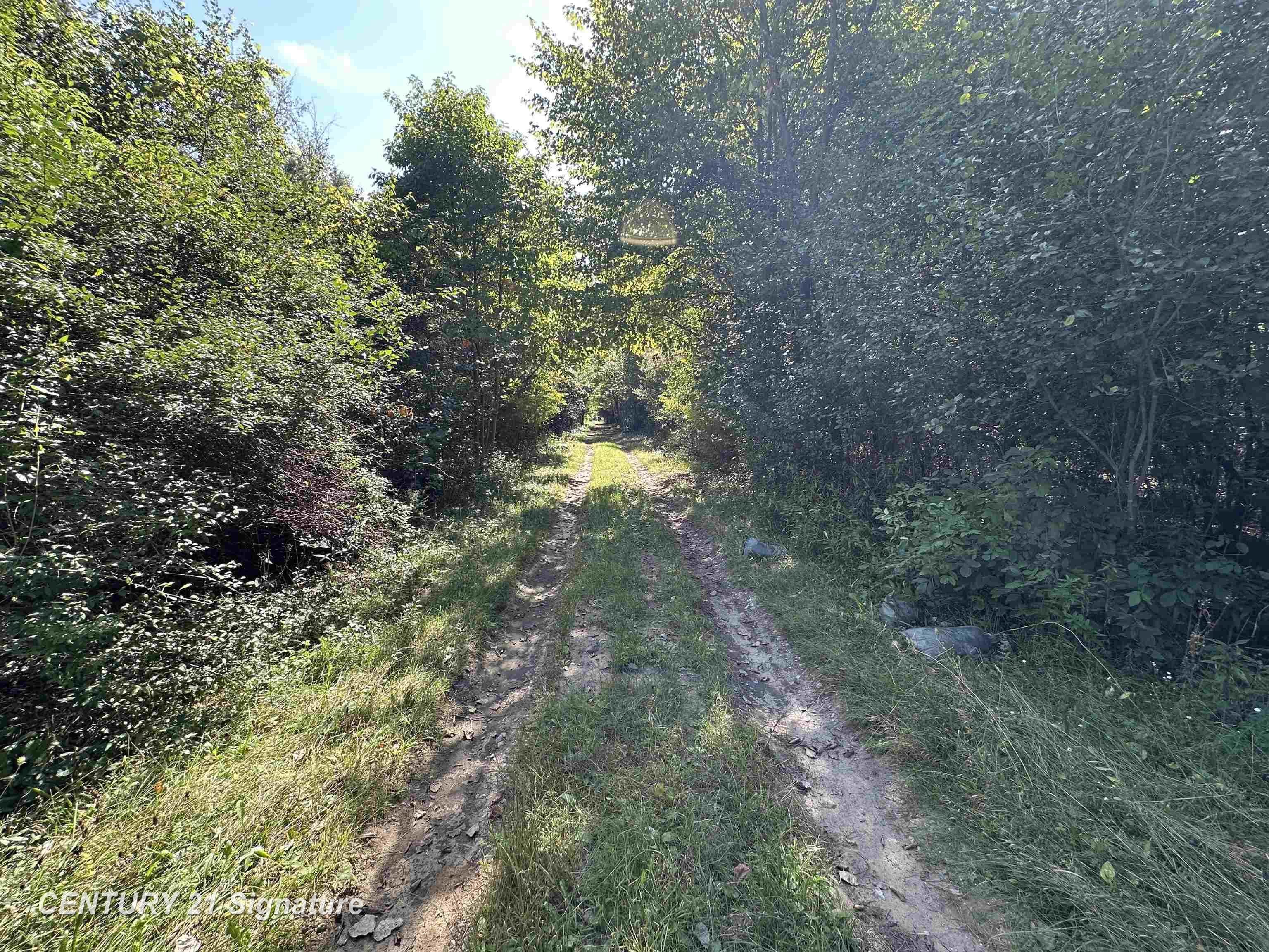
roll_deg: -0.4
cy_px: 476
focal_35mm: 14
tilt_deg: -6.4
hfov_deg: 102.1
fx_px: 513
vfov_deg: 85.7
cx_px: 634
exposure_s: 1/166
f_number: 2.2
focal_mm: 2.22
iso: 40
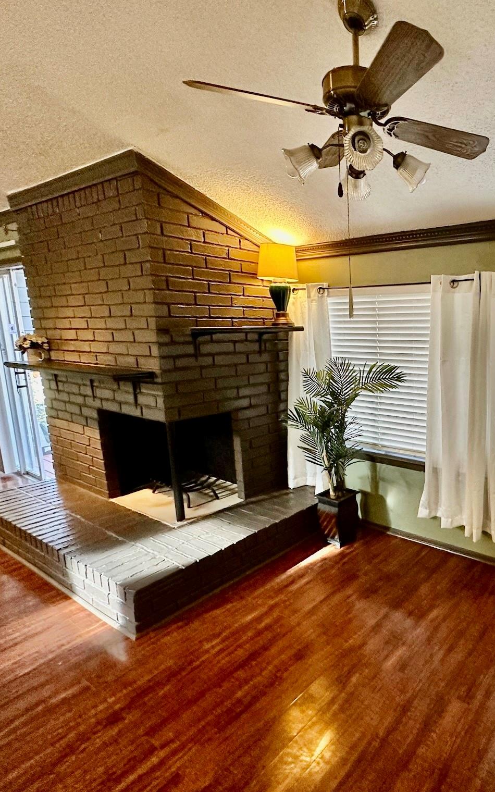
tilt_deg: -8.8
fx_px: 432
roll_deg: -0.4
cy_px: 399
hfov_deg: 53.2
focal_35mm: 20
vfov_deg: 85.1
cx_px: 434
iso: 320
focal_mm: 2.22
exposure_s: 1/120
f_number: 2.2
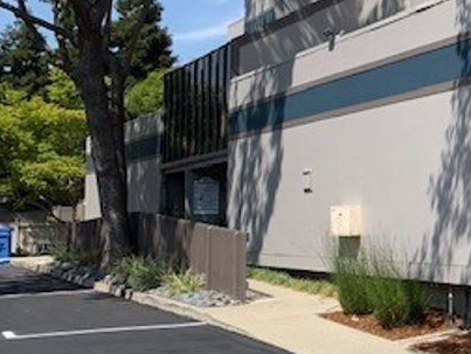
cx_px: 584
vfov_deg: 22.3
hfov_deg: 25.8
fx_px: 899
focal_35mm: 66
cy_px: 165
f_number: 1.8
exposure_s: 1/1880
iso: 25
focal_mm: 4.25
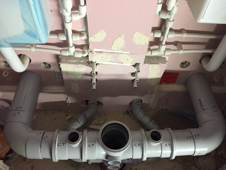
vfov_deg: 48.2
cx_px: 113
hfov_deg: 61.7
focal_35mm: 29
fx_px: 189
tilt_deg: -49.6
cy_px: 85
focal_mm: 4.15
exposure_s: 1/24
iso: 250
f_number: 2.2
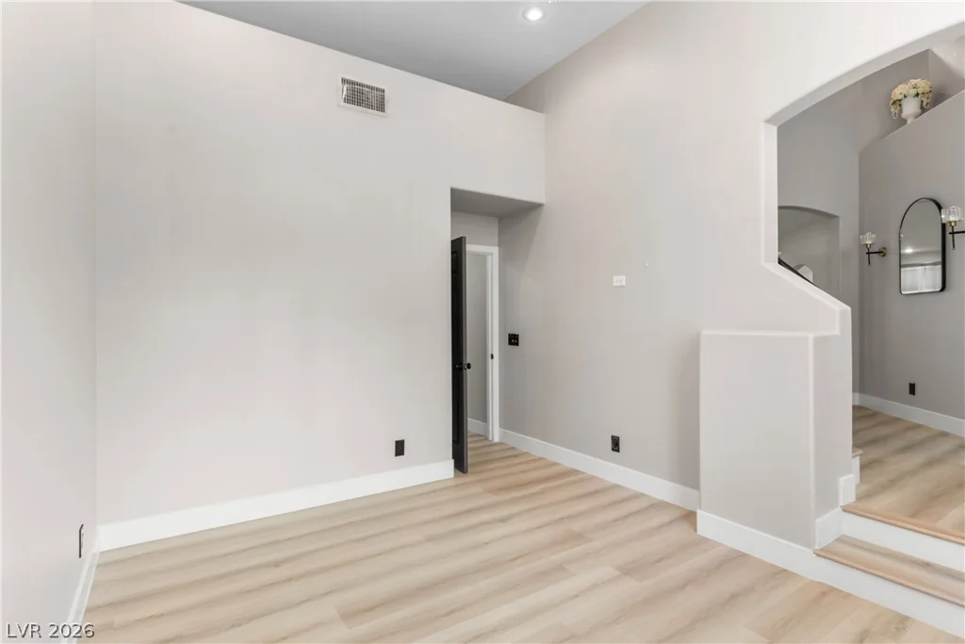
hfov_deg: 90.0
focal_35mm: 18
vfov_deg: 67.4
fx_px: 483
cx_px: 482
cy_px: 322
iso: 400
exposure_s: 1/2
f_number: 8
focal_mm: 18
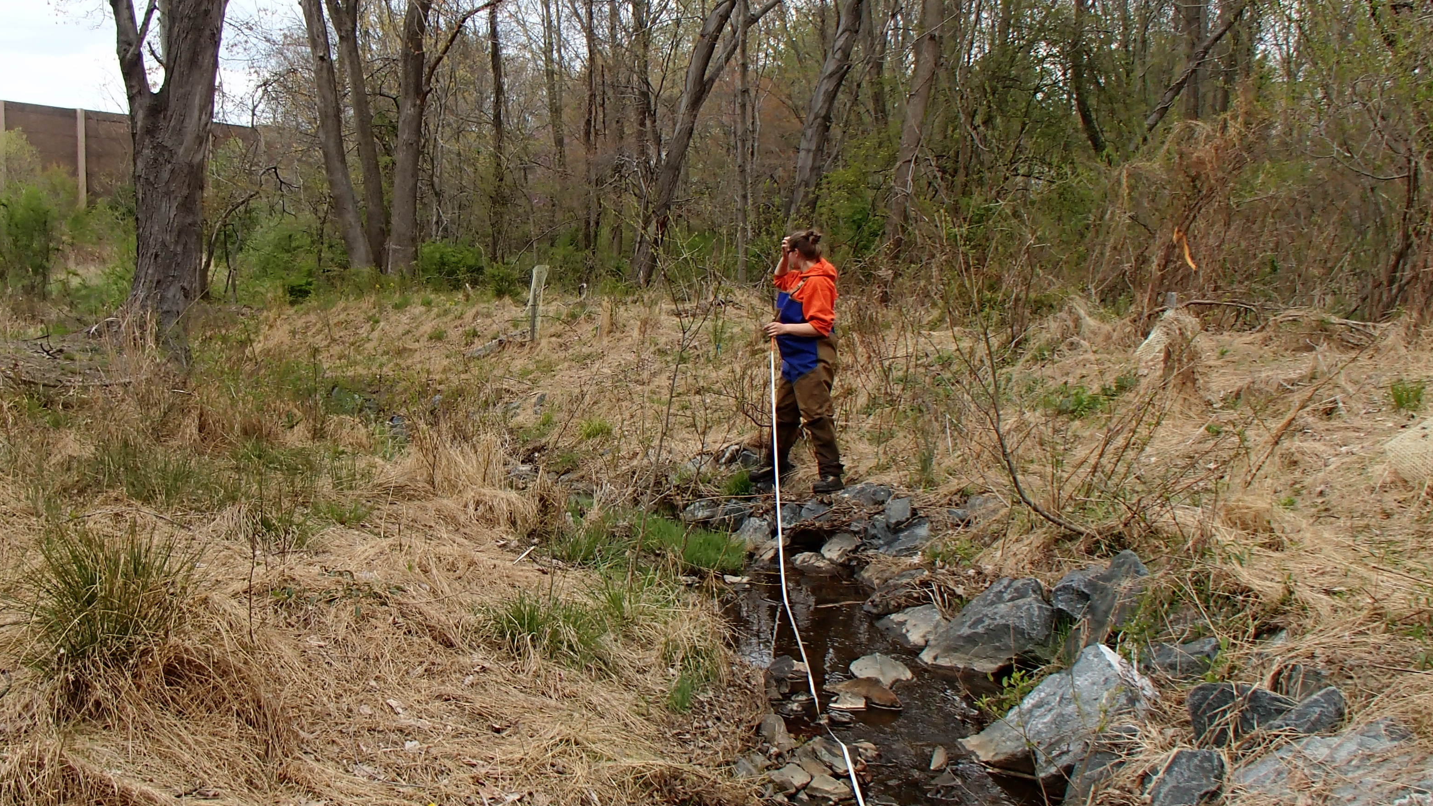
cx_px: 586
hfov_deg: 51.3
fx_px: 1482
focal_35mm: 39
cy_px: 394
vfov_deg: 30.4
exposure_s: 1/400
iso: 100
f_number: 3.9
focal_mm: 5
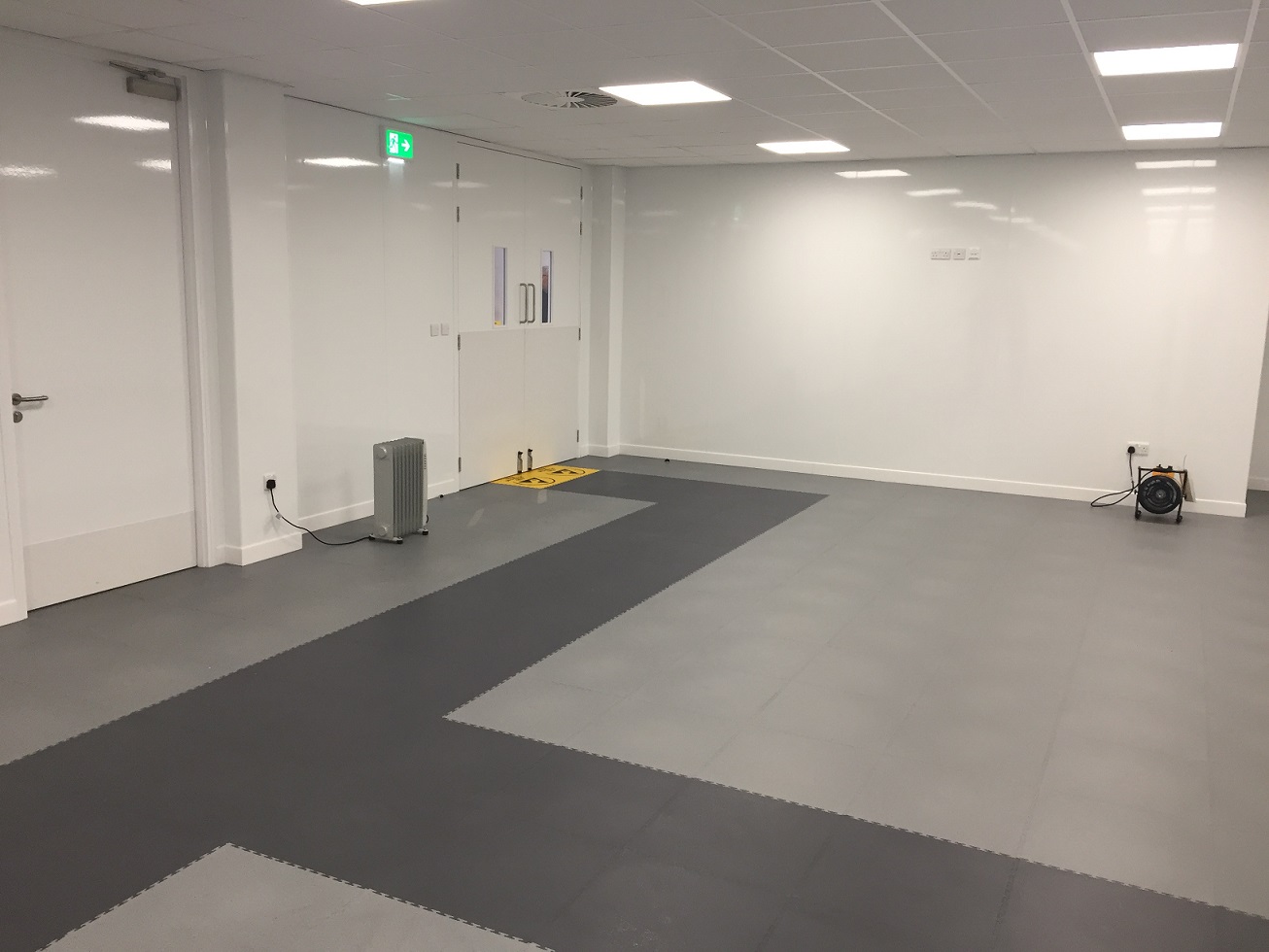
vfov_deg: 48.2
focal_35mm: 29
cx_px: 634
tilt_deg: -10.5
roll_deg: -0.5
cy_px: 476
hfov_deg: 61.7
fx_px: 1063
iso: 32
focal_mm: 4.15
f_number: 2.2
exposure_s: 1/33
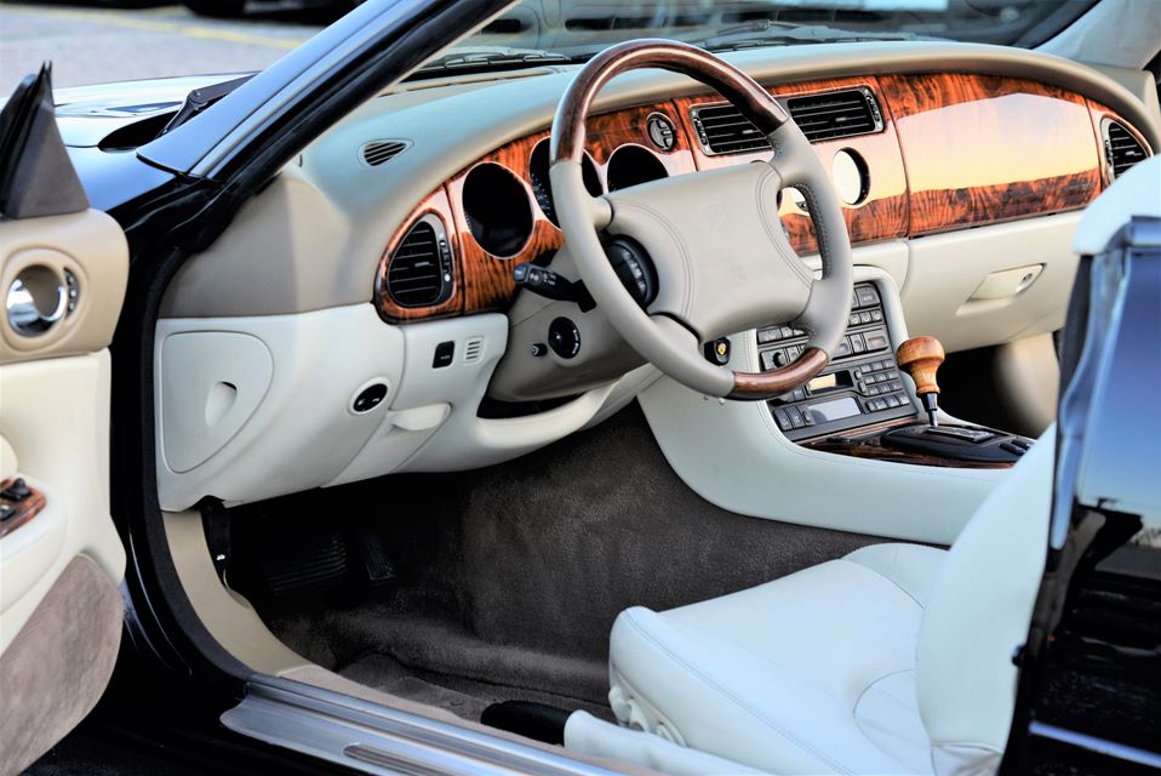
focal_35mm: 92
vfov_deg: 14.9
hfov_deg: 22.1
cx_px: 580
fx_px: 2969
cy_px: 388
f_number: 6.3
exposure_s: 1/60
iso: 500
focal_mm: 92
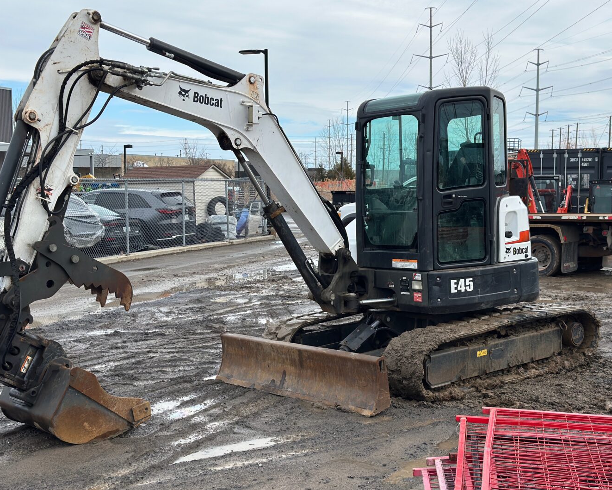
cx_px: 286
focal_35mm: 51
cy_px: 245
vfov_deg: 29.7
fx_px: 924
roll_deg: +0.3
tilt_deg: -2.9
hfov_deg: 36.6
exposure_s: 1/3731
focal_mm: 6.86
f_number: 1.78
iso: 100
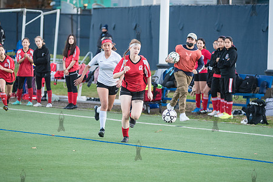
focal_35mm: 254
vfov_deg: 5.4
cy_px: 92
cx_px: 138
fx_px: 1927
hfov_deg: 8.1
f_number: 4
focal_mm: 200
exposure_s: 1/400
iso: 2000
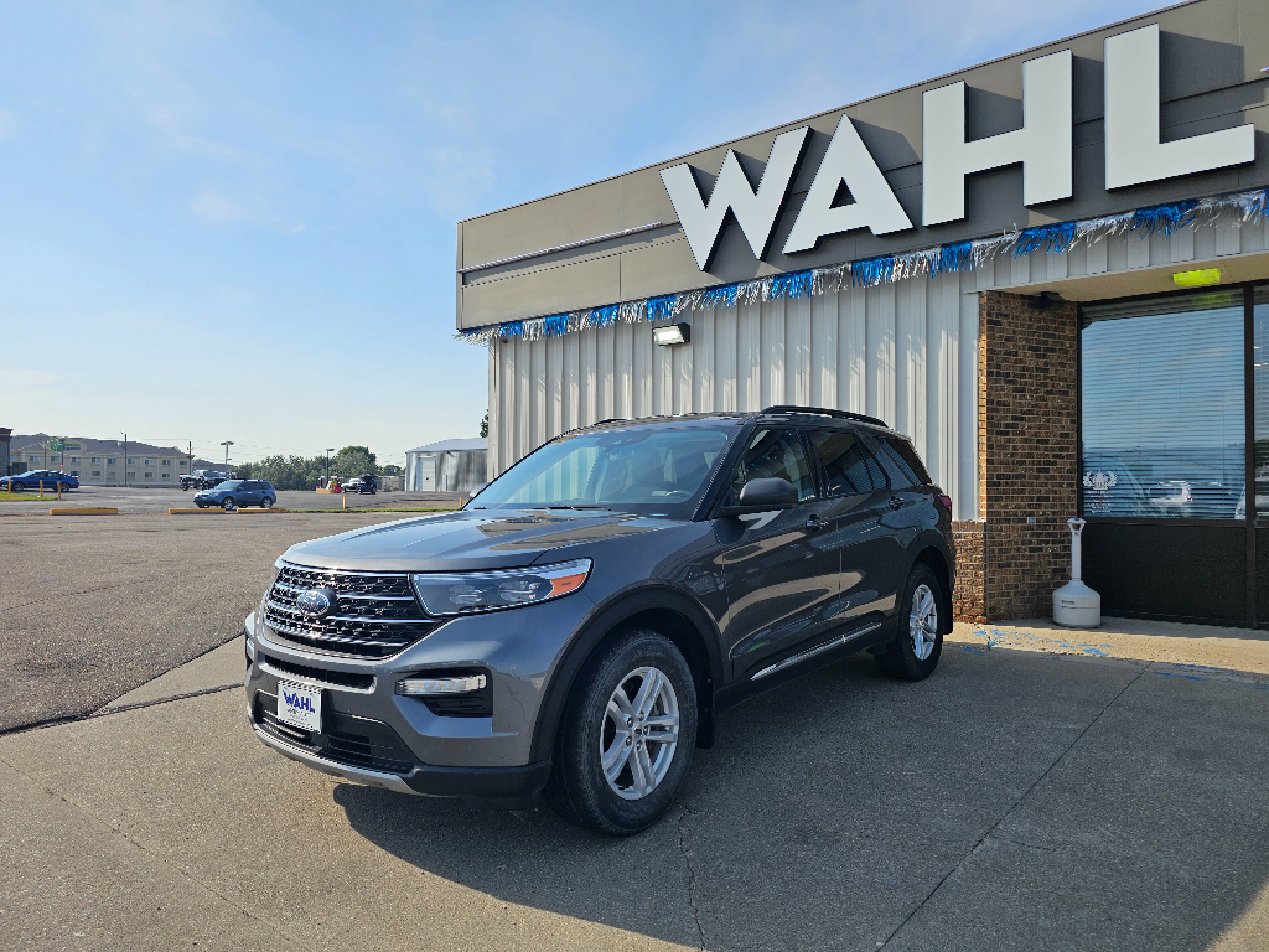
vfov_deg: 58.9
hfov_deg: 73.9
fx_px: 843
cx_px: 634
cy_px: 476
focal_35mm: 23
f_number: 1.7
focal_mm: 6.3
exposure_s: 1/876
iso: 10
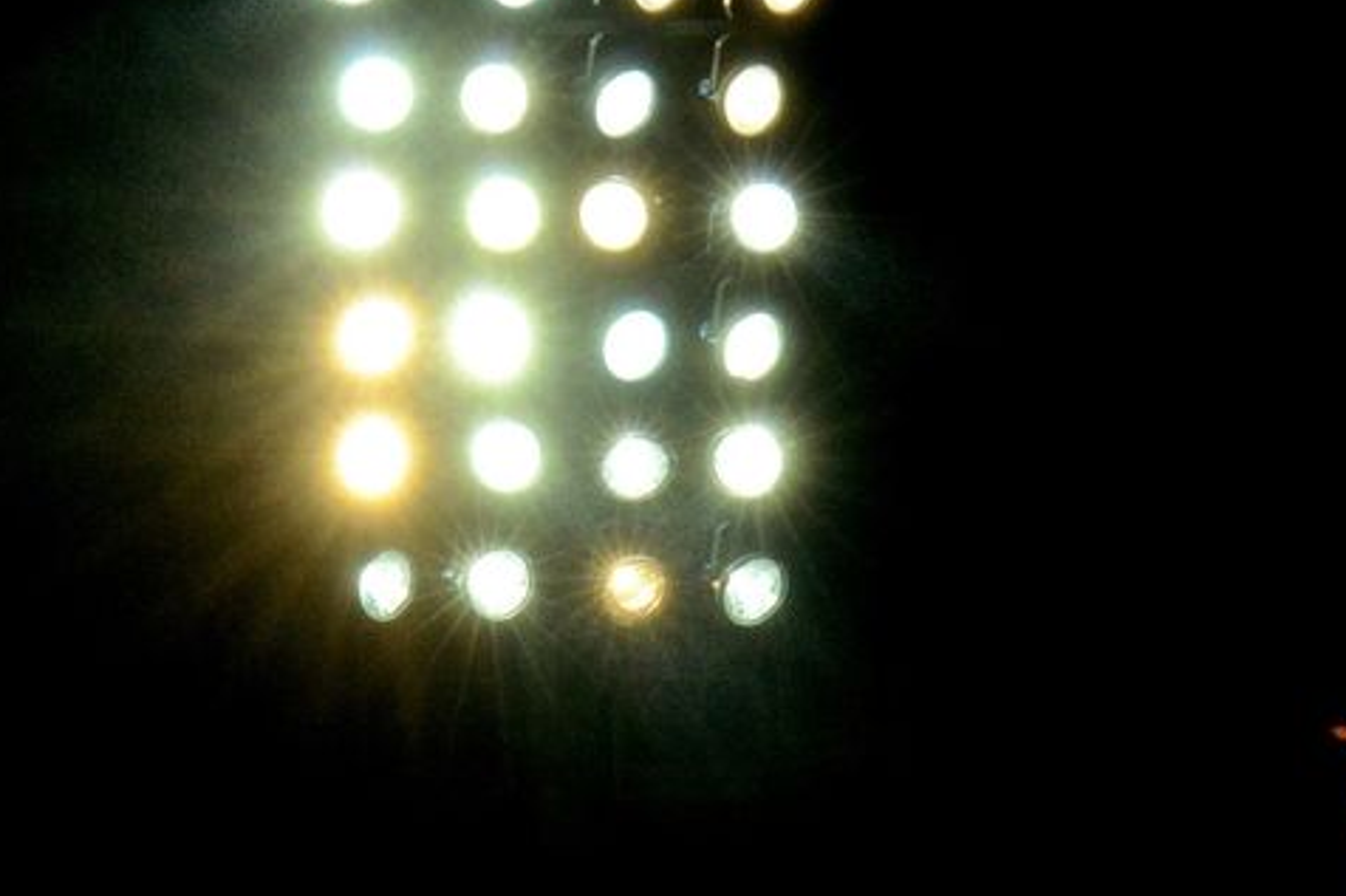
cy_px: 410
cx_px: 789
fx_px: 12431
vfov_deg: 4.1
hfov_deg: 6.2
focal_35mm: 333
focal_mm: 185
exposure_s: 1/500
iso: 1250
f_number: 22
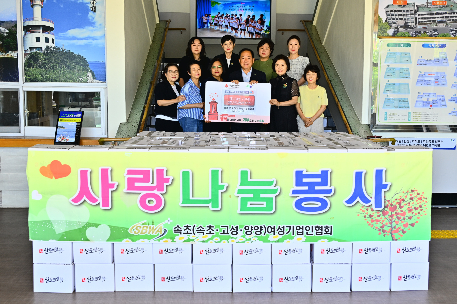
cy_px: 152
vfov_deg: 35.9
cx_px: 228
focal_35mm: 37
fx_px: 470
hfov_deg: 51.9
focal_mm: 37
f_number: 4
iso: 200
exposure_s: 1/161
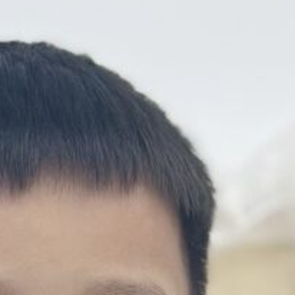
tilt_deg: -29.7
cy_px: 824
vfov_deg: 6.0
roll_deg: +3.9
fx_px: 2642
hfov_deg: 6.3
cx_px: -186
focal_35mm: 274
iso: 80
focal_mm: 6.86
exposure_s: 1/220
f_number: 1.78
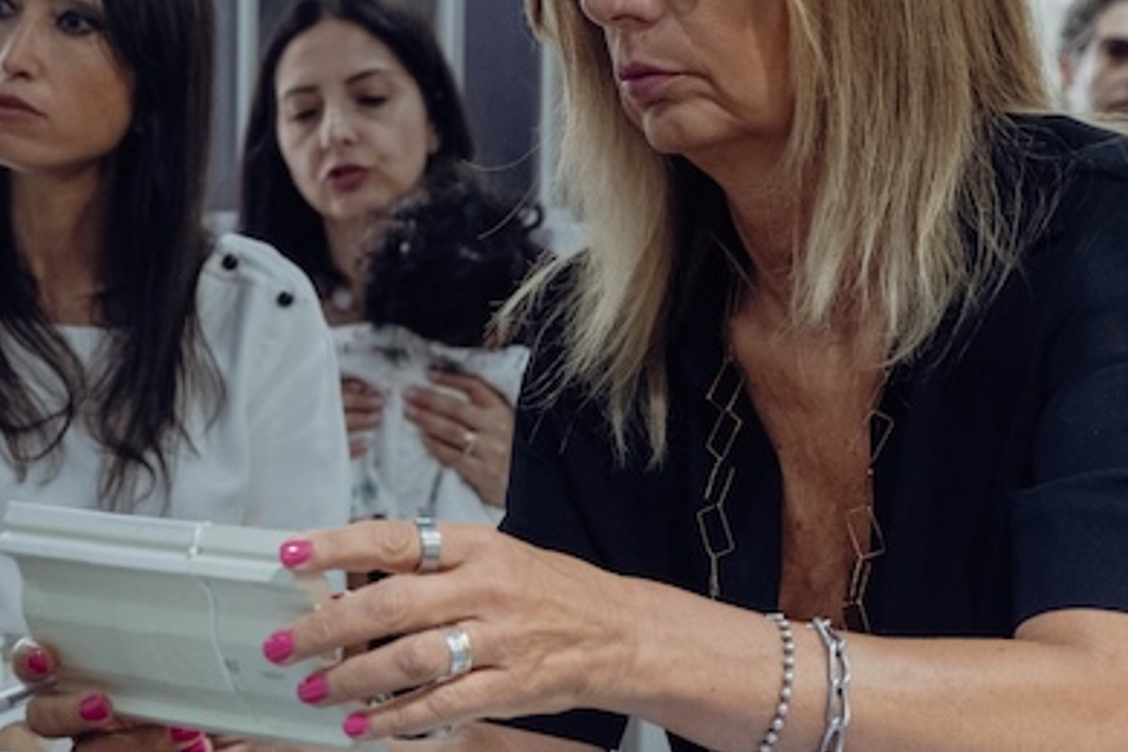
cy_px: 398
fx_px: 3916
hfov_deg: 16.4
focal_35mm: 125
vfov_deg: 11.0
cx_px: 390
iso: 1600
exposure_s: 1/125
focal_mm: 40.7
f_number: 5
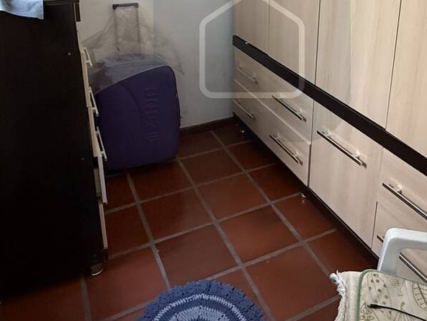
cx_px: 252
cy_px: 43
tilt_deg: -16.6
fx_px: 419
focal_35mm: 34
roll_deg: -0.4
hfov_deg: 53.6
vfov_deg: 39.3
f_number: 2.2
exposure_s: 1/60
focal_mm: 2.22
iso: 400
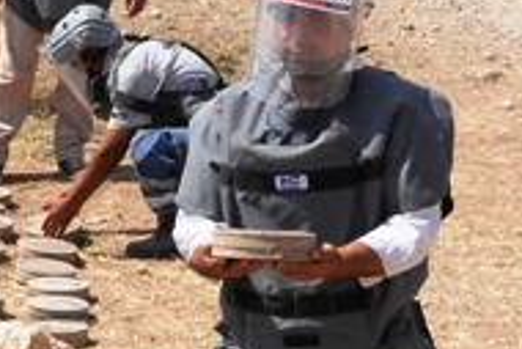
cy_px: 87
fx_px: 4370
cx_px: 154
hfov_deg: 6.8
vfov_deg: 4.6
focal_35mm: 301
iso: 1250
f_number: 14
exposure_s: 1/800
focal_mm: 85
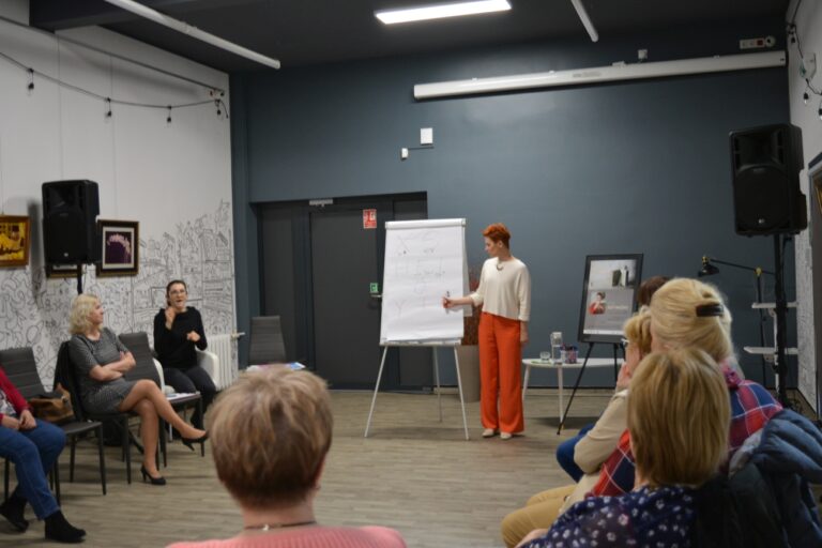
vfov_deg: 34.2
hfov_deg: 49.6
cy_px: 274
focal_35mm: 39
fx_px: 890
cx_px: 411
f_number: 4
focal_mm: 26
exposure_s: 1/40
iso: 1000
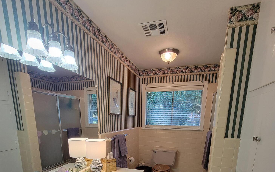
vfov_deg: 54.3
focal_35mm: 19
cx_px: 139
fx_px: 142
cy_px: 155
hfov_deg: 88.0
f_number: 2.2
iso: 160
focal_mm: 2.2
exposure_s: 1/60
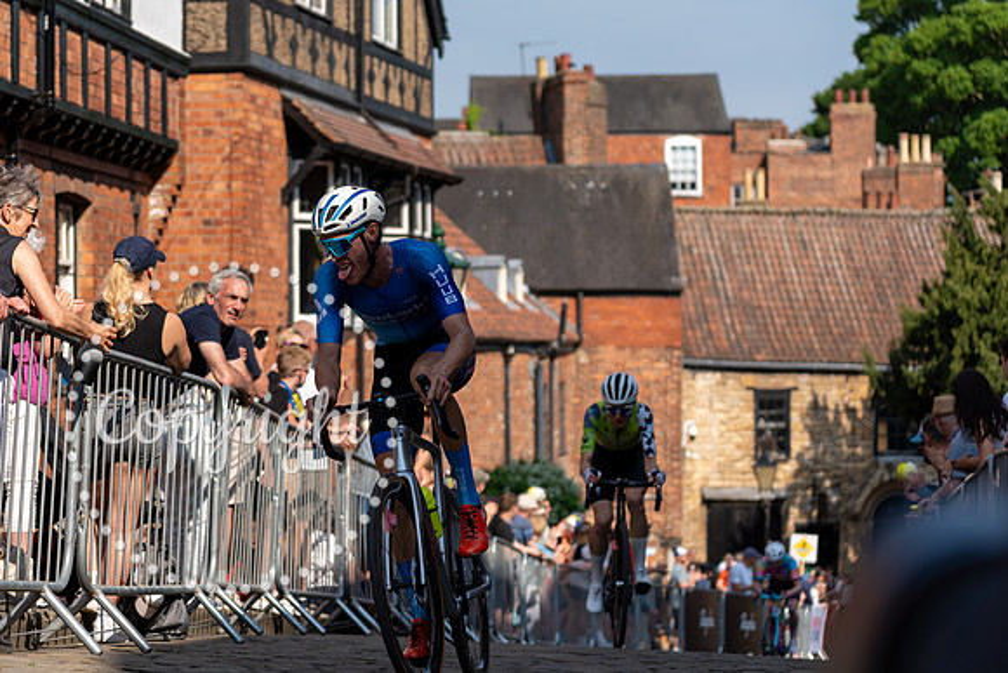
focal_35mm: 99
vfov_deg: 13.9
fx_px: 2762
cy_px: 218
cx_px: 327
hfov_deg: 20.6
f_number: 2.8
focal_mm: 73
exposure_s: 1/1250
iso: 100
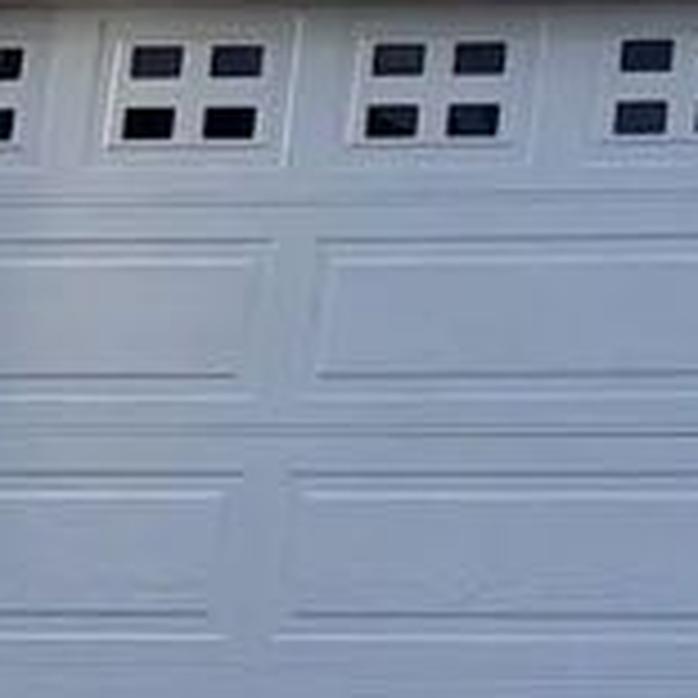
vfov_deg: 11.7
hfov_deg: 10.8
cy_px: -482
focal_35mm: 140
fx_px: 3194
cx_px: 1612
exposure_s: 1/60
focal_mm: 6.76
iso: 250
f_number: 1.78
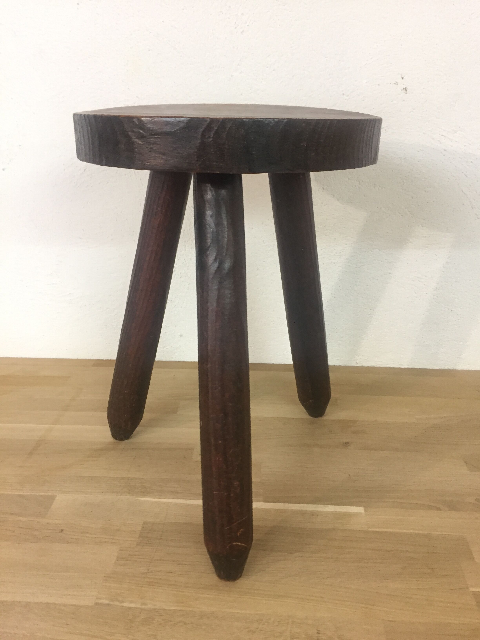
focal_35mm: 29
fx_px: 536
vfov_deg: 61.7
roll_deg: +1.8
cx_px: 240
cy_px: 320
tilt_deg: -21.9
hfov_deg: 48.2
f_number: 2.2
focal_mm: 4.15
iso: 200
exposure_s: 1/33
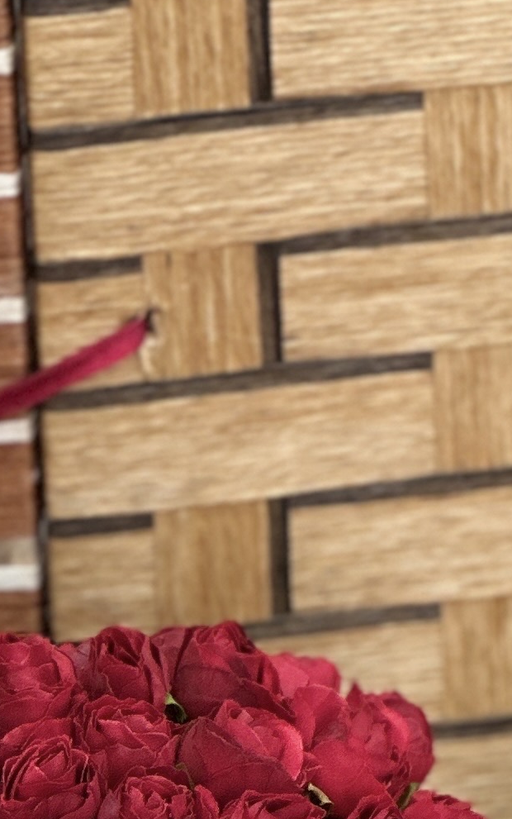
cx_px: 473
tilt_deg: -24.5
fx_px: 7407
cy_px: 1404
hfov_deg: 4.0
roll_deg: +0.3
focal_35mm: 332
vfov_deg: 6.2
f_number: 2.8
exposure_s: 1/120
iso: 125
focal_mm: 9
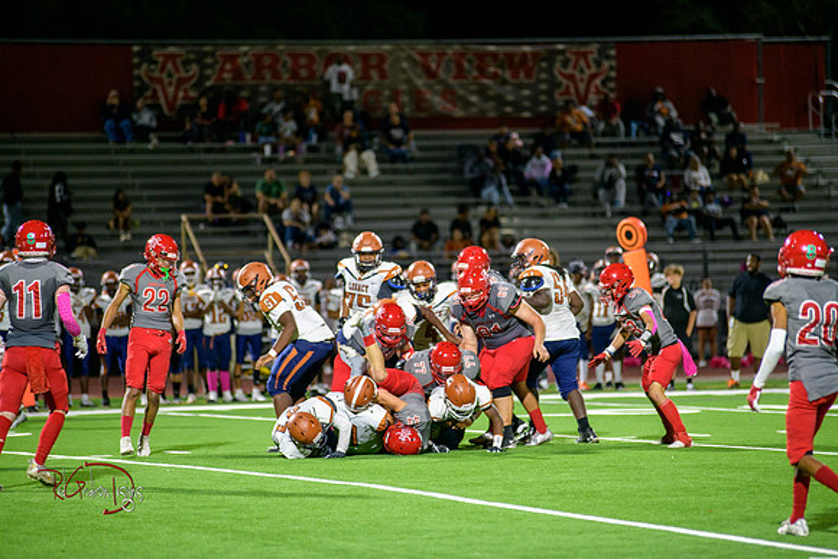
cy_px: 280
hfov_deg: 10.3
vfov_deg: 6.9
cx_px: 419
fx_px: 4656
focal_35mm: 200
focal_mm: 200
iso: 1600
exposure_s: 1/250
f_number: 2.8
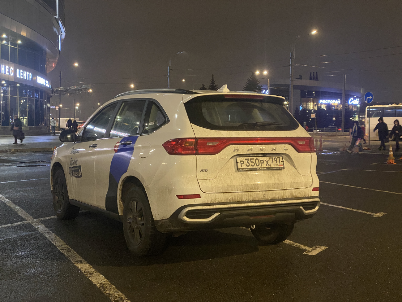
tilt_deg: -4.2
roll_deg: -0.1
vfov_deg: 28.0
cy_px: 151
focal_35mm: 52
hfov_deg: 36.8
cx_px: 201
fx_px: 604
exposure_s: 1/33
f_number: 2
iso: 400
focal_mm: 6
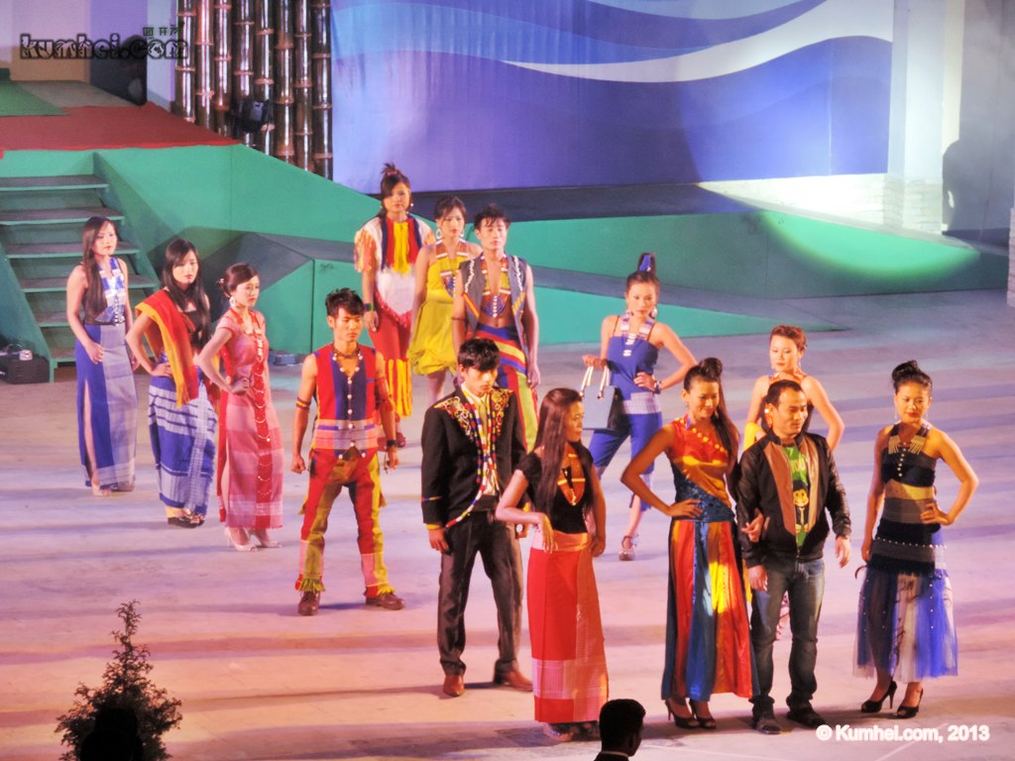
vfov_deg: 7.4
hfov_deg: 9.9
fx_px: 5864
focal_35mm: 200
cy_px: 380
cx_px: 508
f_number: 4.6
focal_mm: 35.6
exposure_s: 1/30
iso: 450
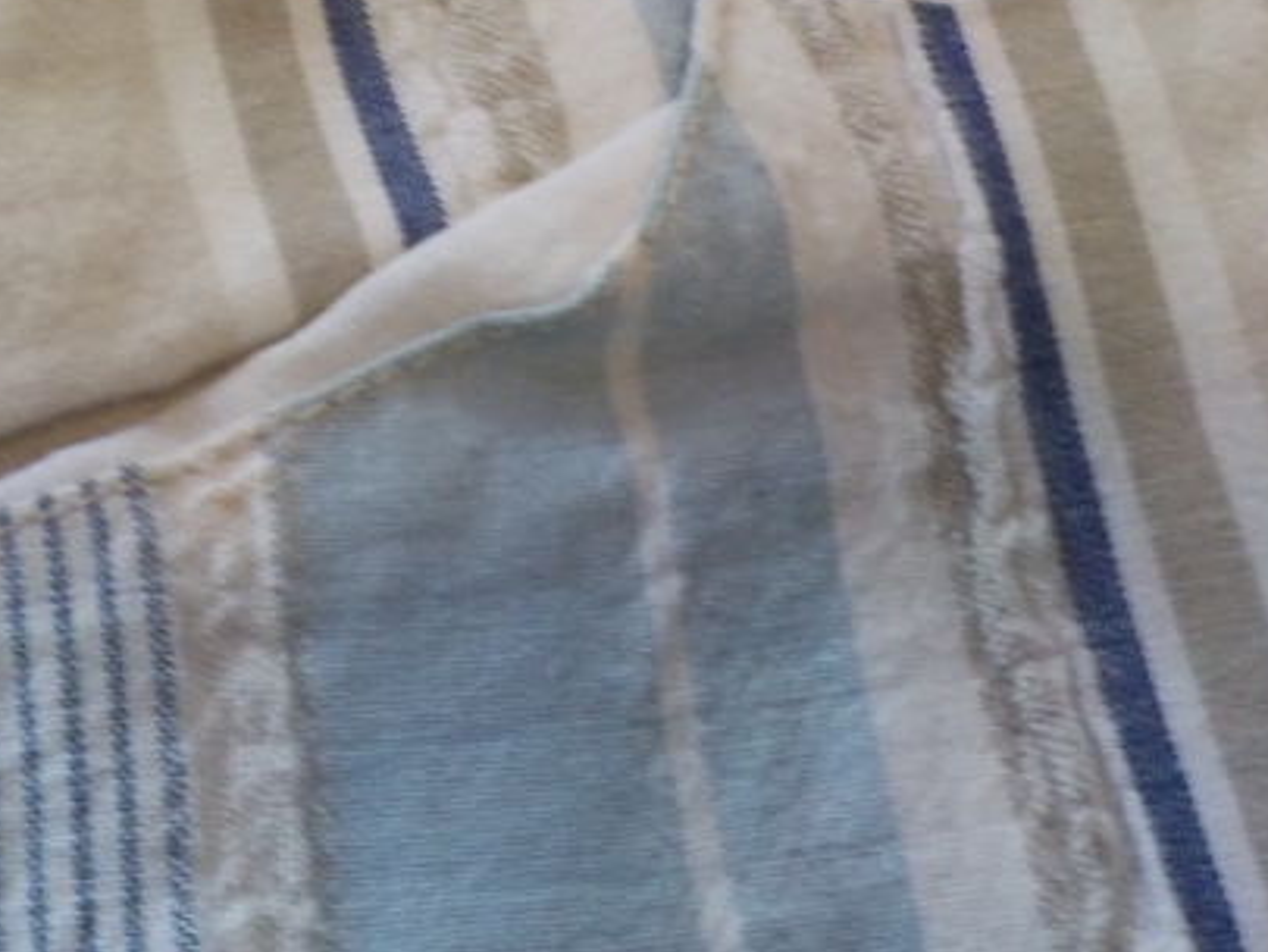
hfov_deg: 25.5
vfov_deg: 18.8
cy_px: -200
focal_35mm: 74
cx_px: 113
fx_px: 2711
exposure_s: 1/30
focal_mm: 4.1
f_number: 3.3
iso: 220
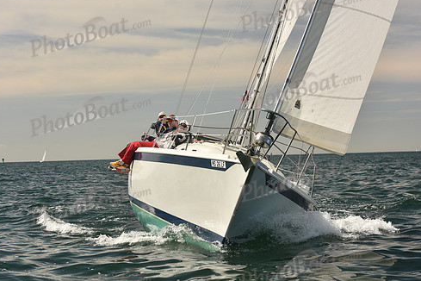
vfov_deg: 16.5
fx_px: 971
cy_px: 147
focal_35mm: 83
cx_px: 196
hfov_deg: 24.5
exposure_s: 1/640
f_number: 7.1
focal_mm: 70
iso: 250
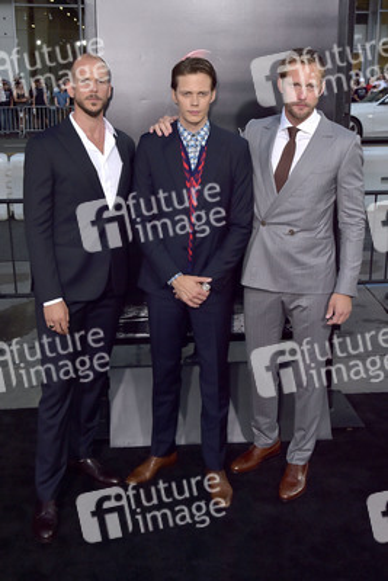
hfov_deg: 36.9
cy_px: 290
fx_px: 581
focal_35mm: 36
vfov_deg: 53.1
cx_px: 194
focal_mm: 36
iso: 640
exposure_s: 1/320
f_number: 6.3
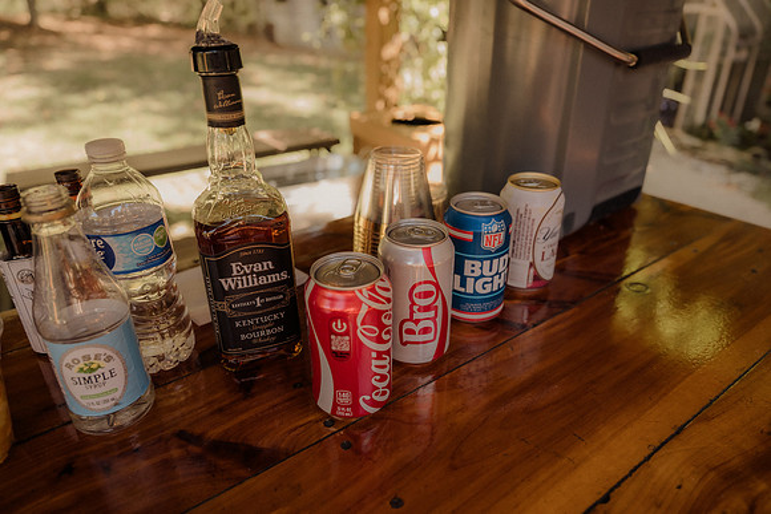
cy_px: 257
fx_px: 514
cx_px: 386
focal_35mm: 24
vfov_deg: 53.2
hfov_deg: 73.7
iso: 1250
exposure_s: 1/640
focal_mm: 24
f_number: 3.2
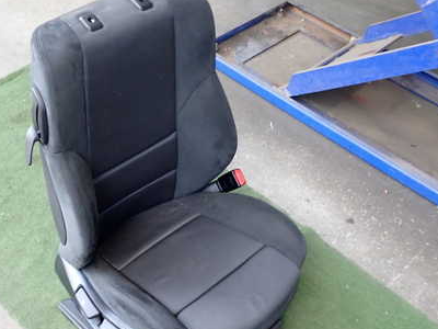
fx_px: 569
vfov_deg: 32.1
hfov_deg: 41.7
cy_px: 197
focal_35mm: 45
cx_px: 161
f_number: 2.3
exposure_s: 1/60
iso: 200
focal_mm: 5.4
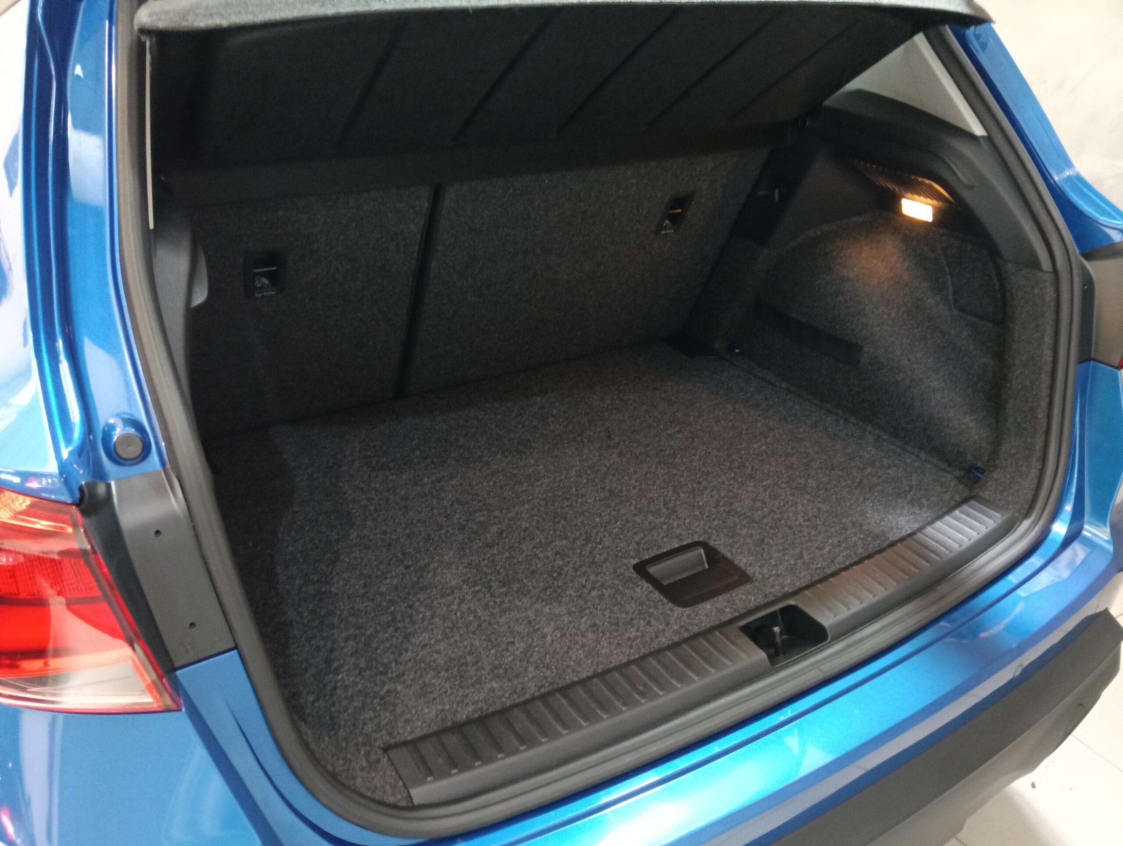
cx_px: 562
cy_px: 423
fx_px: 877
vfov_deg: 51.5
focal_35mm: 27
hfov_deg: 65.2
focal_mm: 3.98
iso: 1250
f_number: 16
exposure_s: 1/25
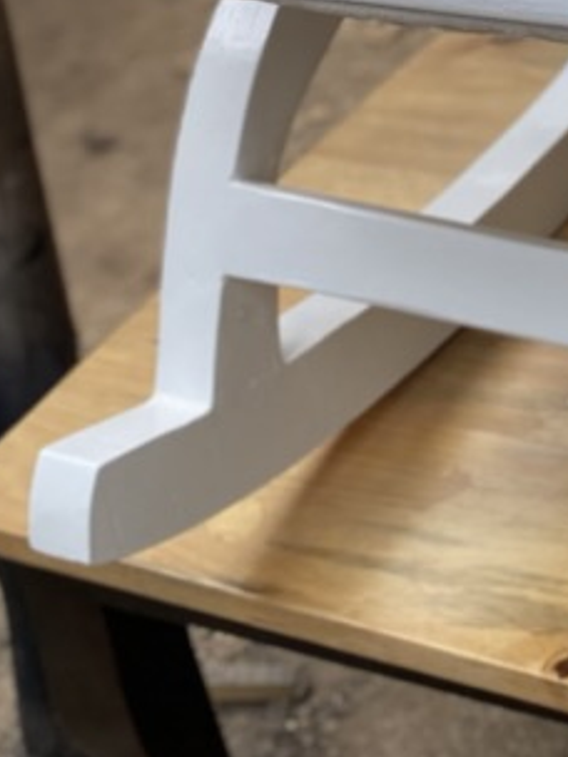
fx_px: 2035
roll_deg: +4.0
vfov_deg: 18.3
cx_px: 862
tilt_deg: -13.6
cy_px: -431
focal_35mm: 93
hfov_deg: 14.7
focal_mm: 4.25
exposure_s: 1/1007
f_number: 1.8
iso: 32
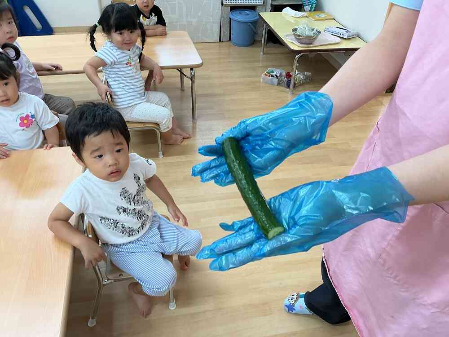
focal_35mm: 29
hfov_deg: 61.7
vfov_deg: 48.2
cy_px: 168
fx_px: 376
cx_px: 224
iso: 40
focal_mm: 3
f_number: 1.8
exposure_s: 1/60
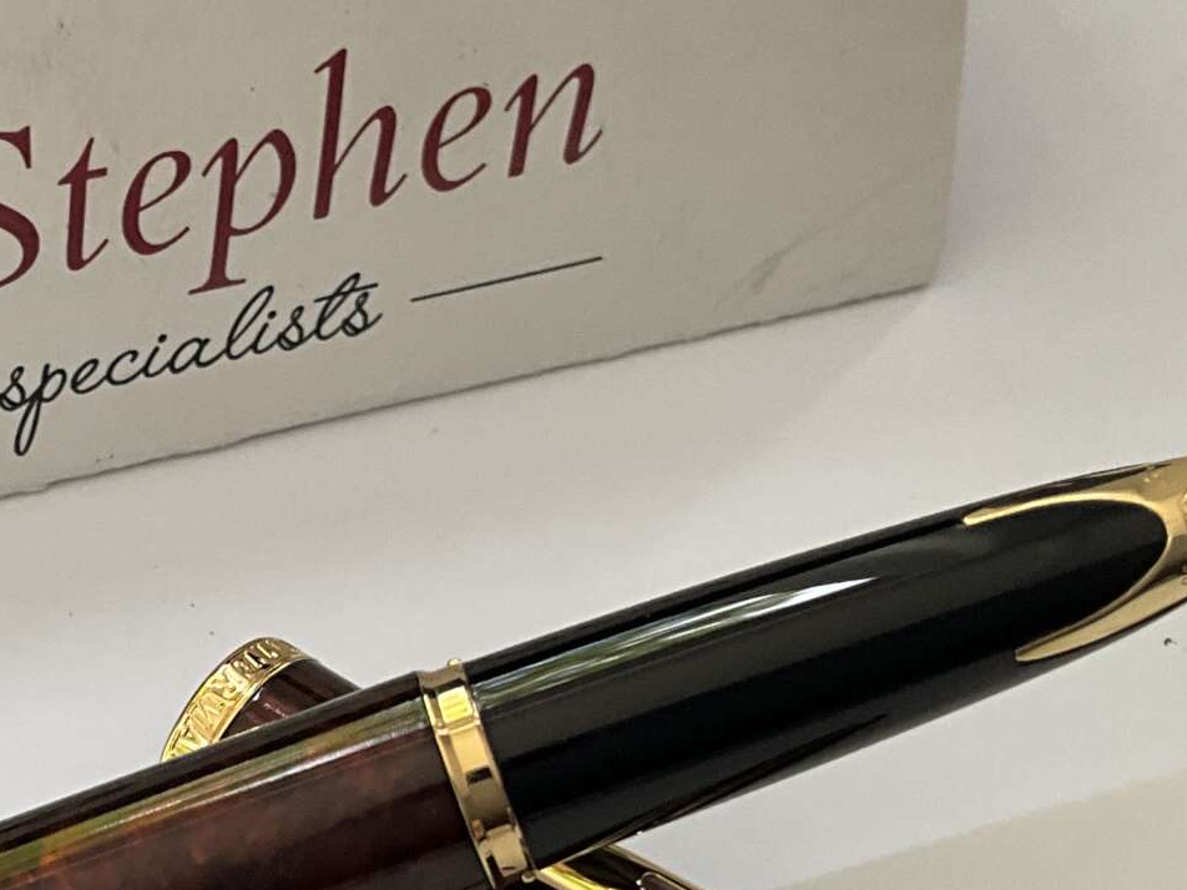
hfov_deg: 24.6
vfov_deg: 18.7
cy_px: 719
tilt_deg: -53.1
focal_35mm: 78
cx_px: 214
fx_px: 2675
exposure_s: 1/122
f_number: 1.8
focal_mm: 3
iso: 50
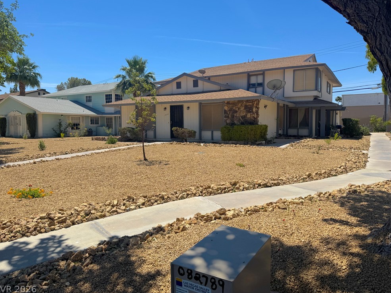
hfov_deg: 69.4
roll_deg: +0.6
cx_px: 197
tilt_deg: -3.7
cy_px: 143
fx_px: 282
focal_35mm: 25
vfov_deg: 54.9
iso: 80
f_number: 1.78
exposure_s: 1/5348
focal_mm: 6.76
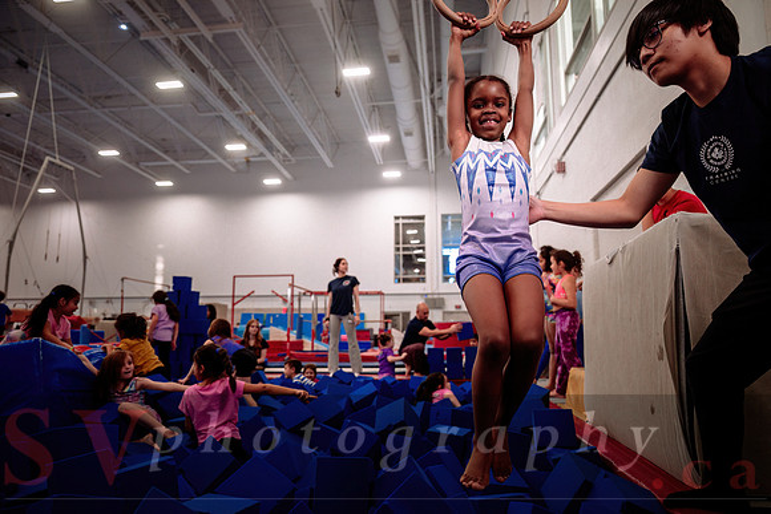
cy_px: 265
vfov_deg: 51.8
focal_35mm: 25
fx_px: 530
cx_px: 374
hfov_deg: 72.0
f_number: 2.8
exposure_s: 1/400
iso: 1600
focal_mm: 24
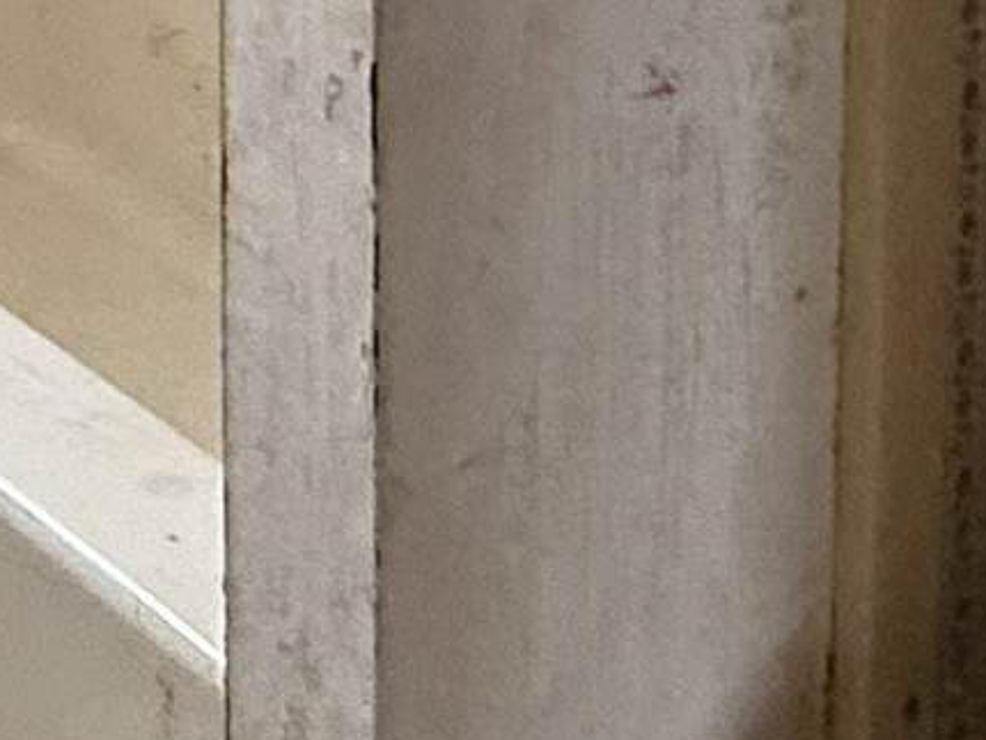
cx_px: -303
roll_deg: +2.2
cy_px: -733
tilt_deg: -5.0
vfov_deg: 12.9
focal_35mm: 100
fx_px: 2850
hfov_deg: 18.3
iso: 320
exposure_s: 1/64
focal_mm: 2.22
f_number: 2.2
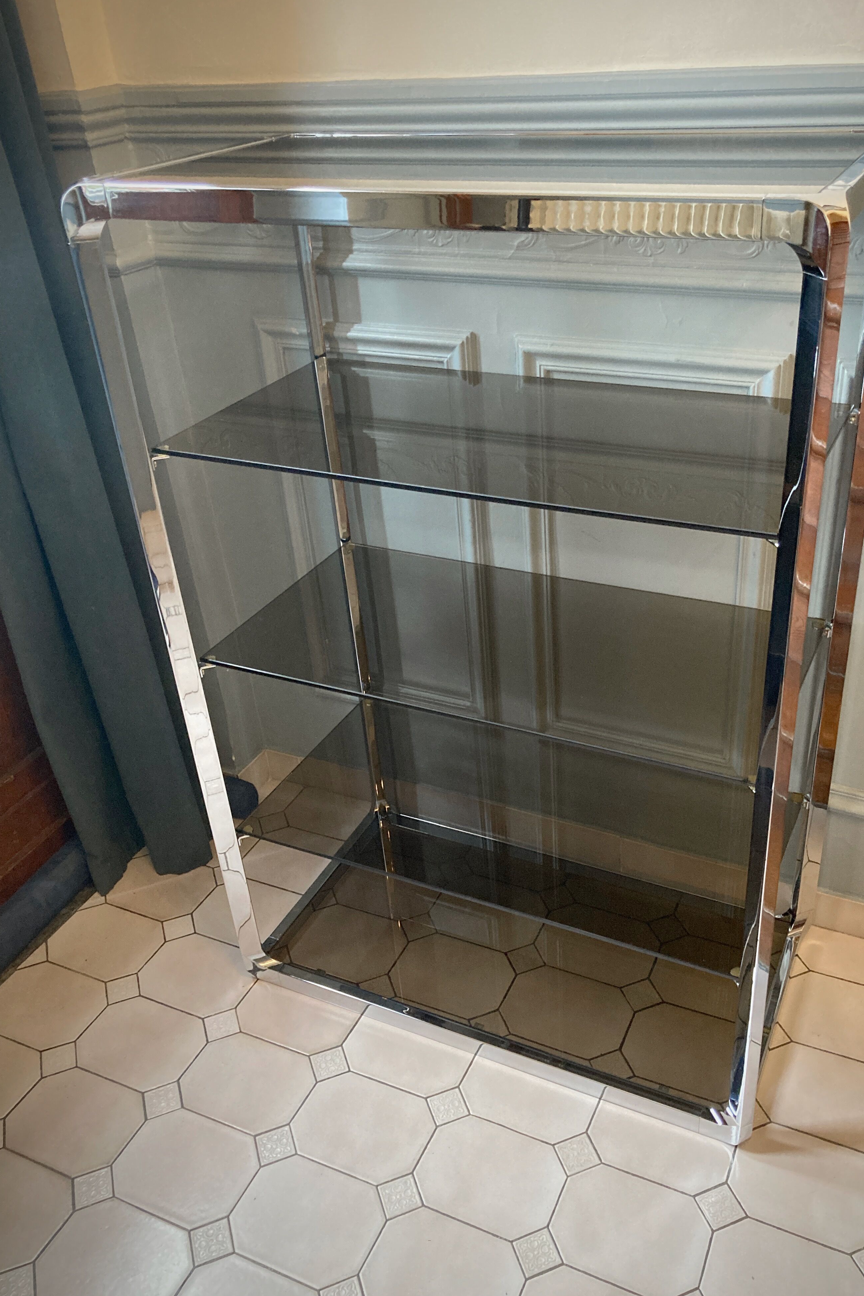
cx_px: 497
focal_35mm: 30
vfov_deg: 61.9
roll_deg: +3.8
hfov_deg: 43.5
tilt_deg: -29.3
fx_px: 1080
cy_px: 643
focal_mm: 3.99
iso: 320
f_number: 1.8
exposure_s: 1/50
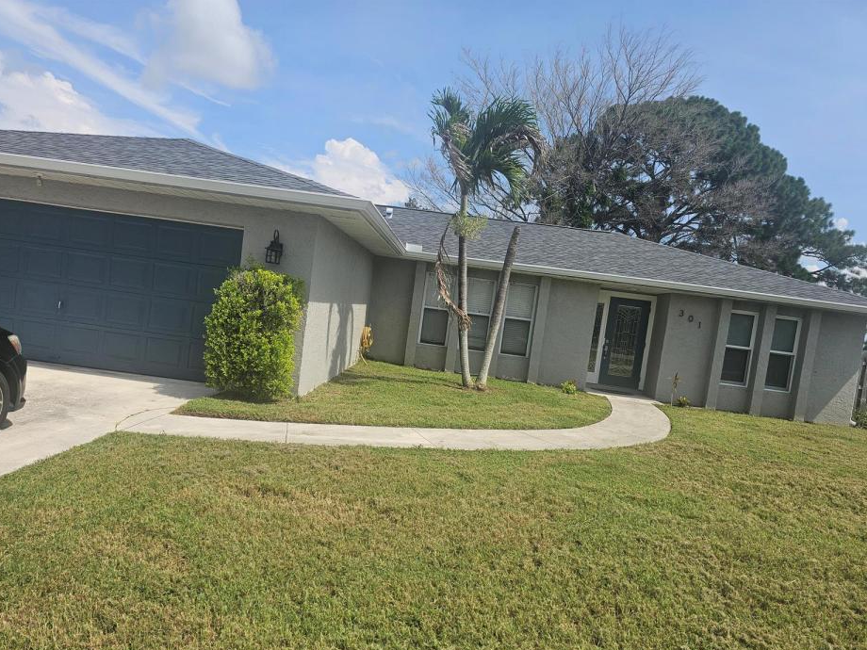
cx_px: 431
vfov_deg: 56.8
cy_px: 338
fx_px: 601
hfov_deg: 71.6
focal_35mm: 24
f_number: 1.7
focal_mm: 6.3
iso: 10
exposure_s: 1/1205
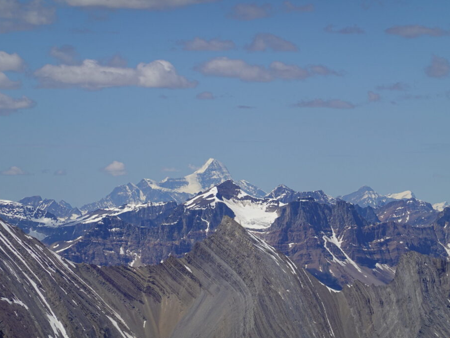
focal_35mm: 217
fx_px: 2821
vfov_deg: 6.8
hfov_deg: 9.1
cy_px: 169
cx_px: 239
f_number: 5.6
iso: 100
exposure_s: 1/1000
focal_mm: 72
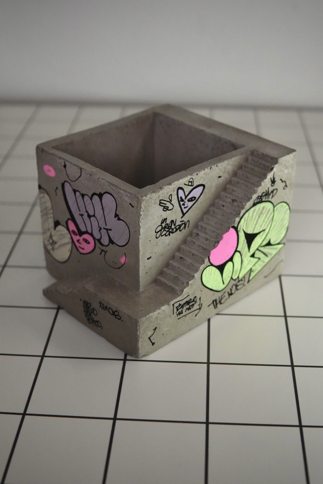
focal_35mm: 46
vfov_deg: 42.7
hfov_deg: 29.3
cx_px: 162
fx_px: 619
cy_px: 247
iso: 5000
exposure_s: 1/4000
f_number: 3.5
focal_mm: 30
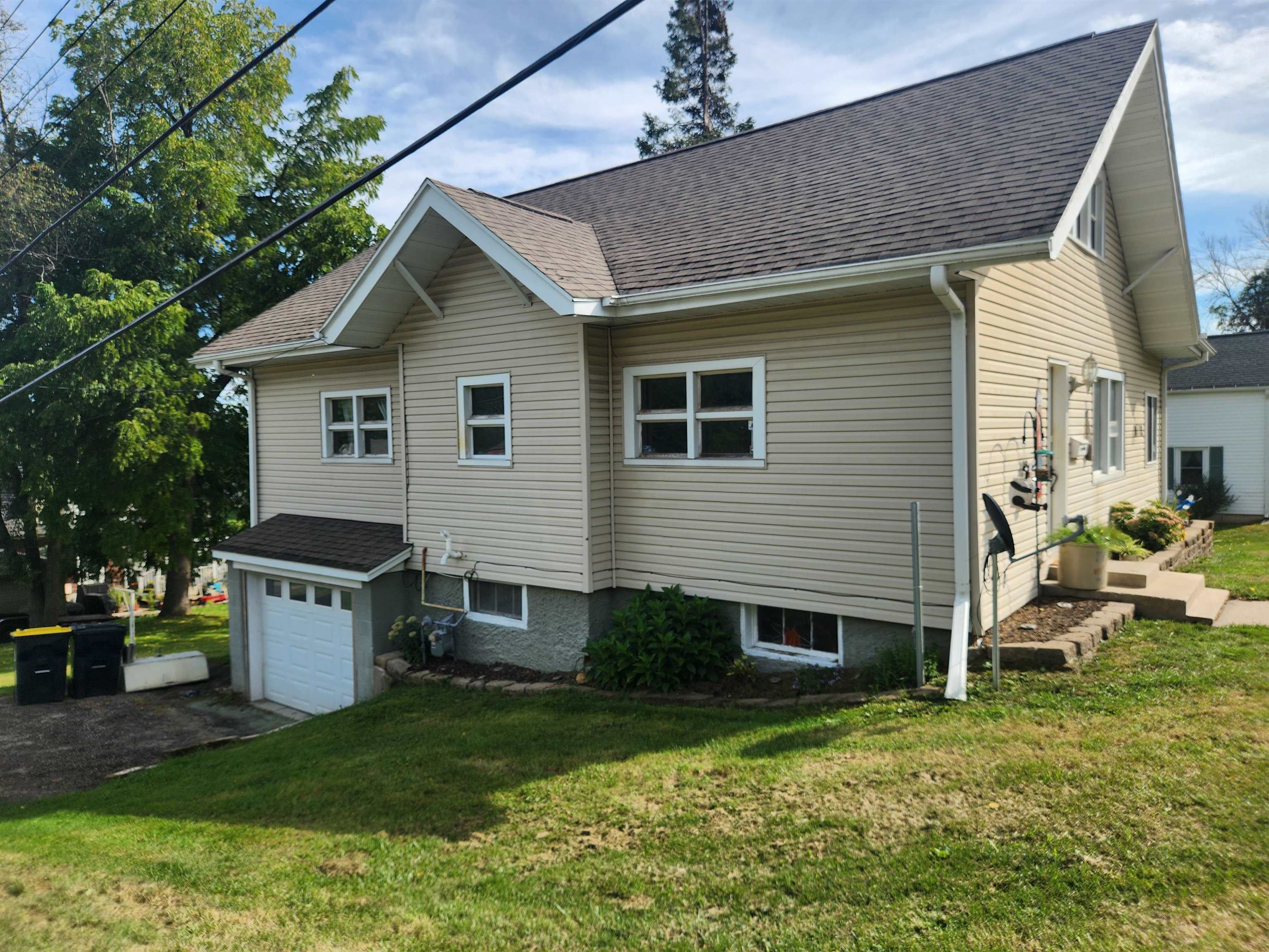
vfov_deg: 58.9
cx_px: 634
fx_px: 843
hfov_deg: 73.9
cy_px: 476
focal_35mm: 23
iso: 20
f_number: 1.8
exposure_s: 1/1090
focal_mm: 5.4
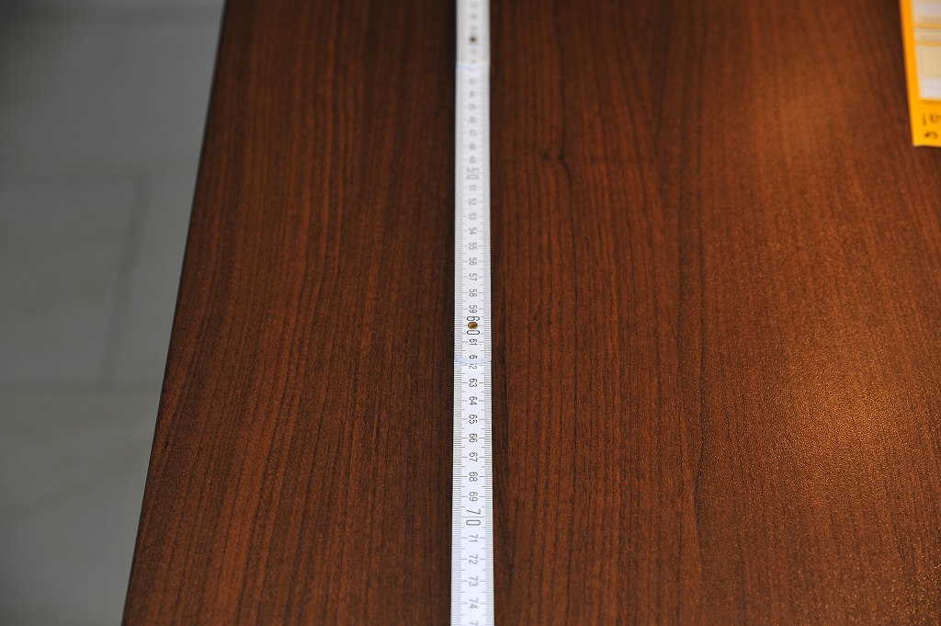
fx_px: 1828
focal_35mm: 70
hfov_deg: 28.9
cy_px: 313
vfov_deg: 19.4
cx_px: 470
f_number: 5
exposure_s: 1/60
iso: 200
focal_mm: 70
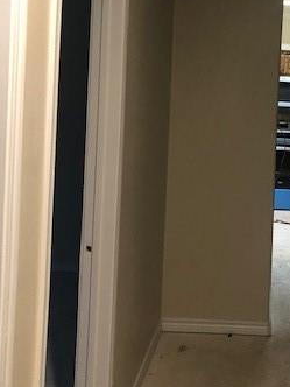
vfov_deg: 34.8
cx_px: 270
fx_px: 603
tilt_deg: -2.7
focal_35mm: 54
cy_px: 100
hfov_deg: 26.0
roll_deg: -2.8
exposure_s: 1/15
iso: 80
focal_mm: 3.99
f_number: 1.8
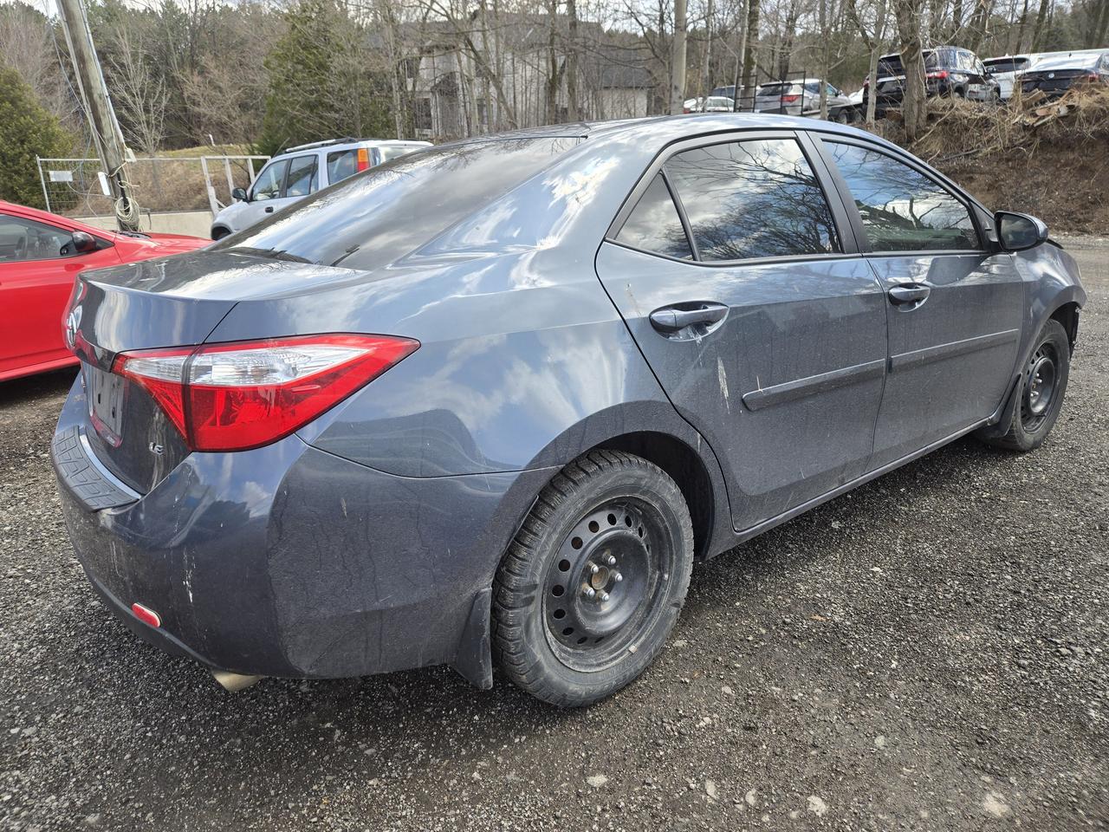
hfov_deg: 73.9
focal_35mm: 23
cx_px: 554
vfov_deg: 58.9
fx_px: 737
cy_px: 416
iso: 25
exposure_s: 1/472
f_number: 1.8
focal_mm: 5.4
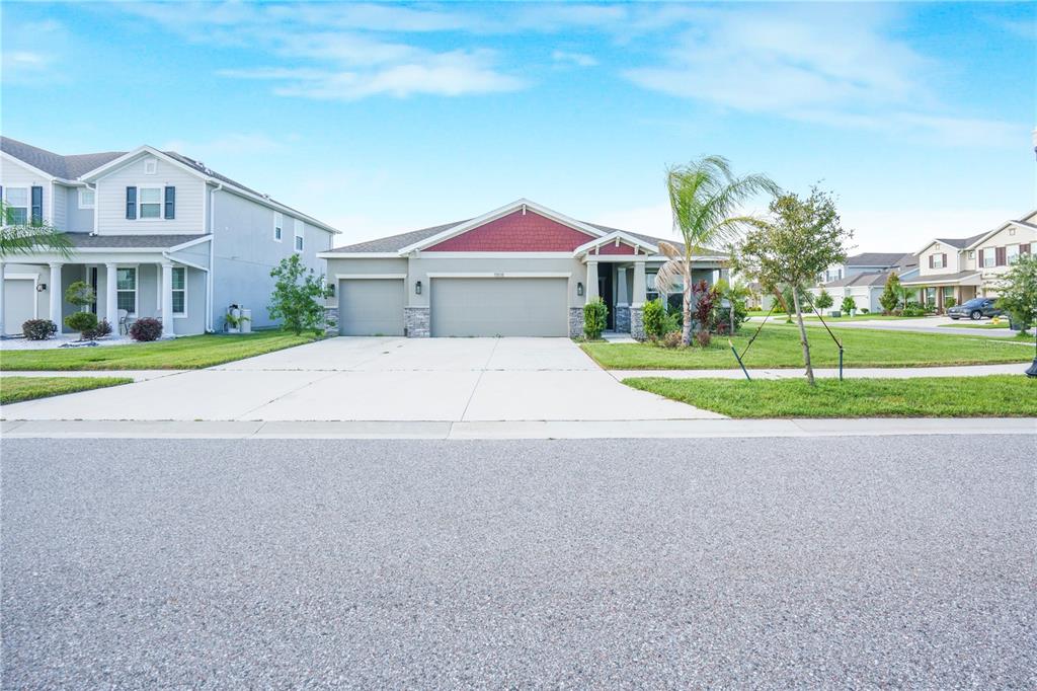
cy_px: 346
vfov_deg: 73.7
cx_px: 518
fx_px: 461
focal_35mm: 16
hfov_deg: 96.8
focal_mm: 16
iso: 100
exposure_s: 1/400
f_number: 5.6
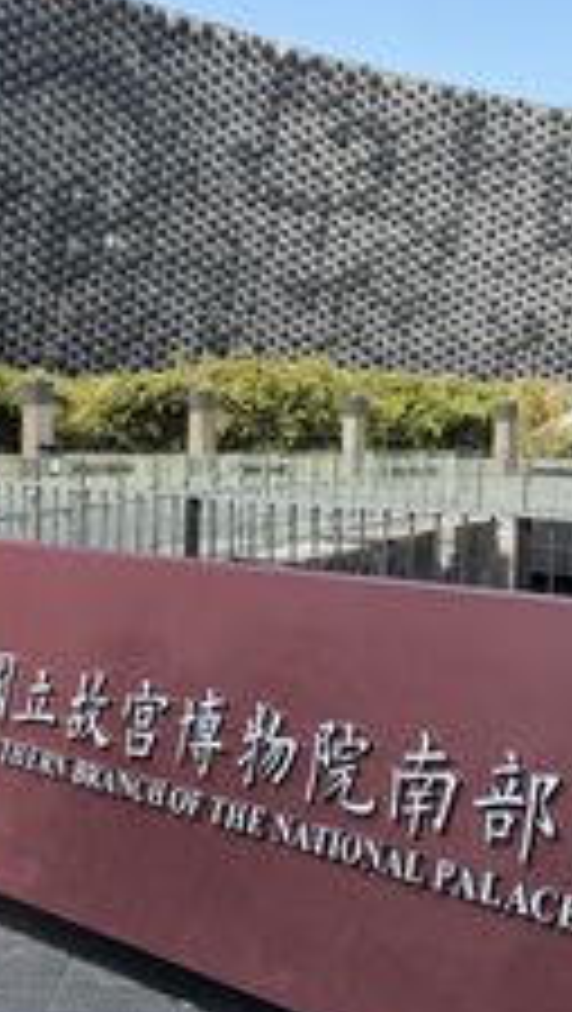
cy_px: 519
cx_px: 230
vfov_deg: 36.0
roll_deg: -1.4
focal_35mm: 58
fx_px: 1560
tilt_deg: -5.0
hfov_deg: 20.8
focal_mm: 6.76
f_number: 1.78
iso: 80
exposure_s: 1/1980
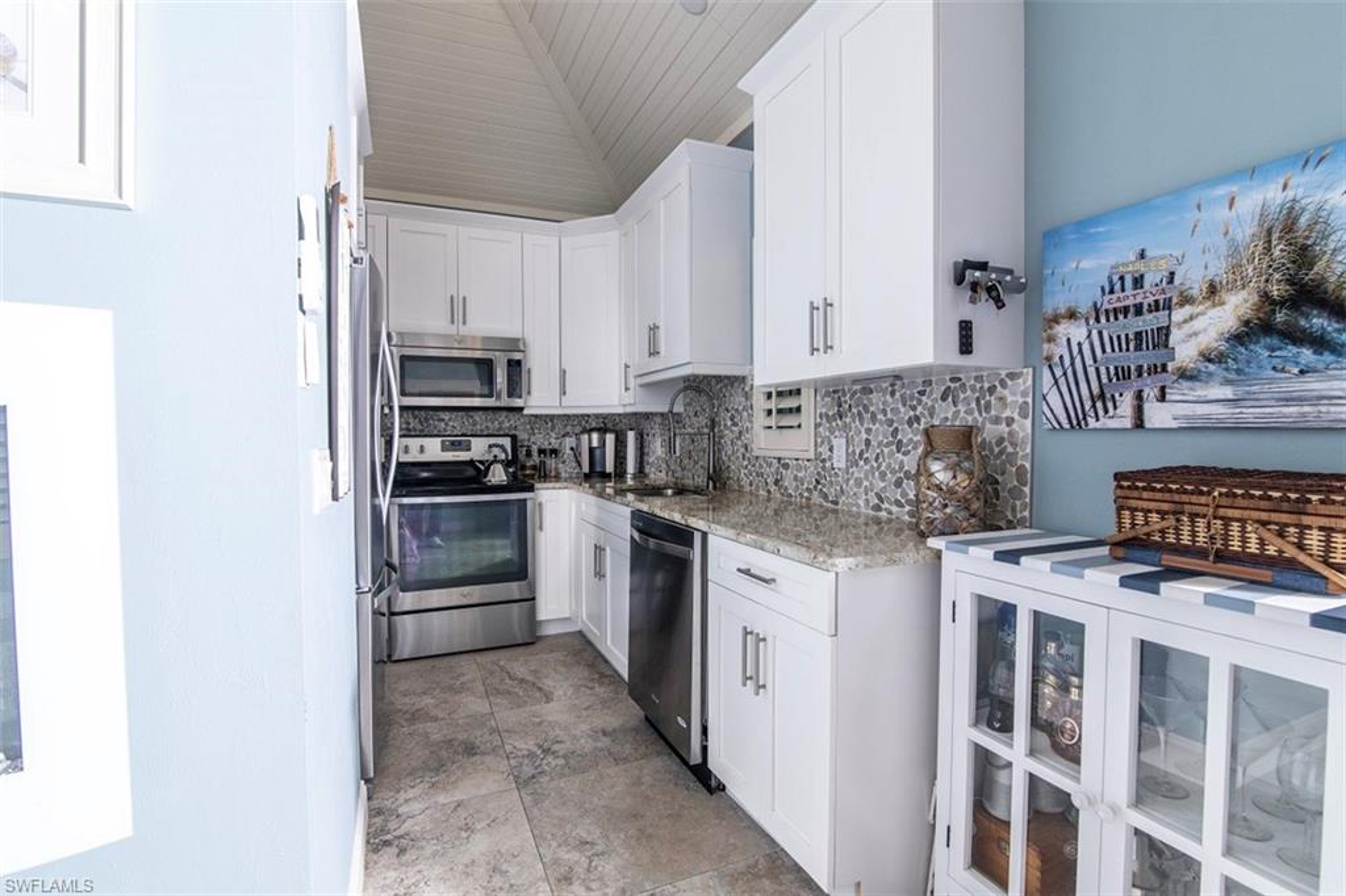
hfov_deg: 96.8
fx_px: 598
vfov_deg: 73.7
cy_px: 448
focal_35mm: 16
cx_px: 673
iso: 400
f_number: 8
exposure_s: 1/160
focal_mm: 16
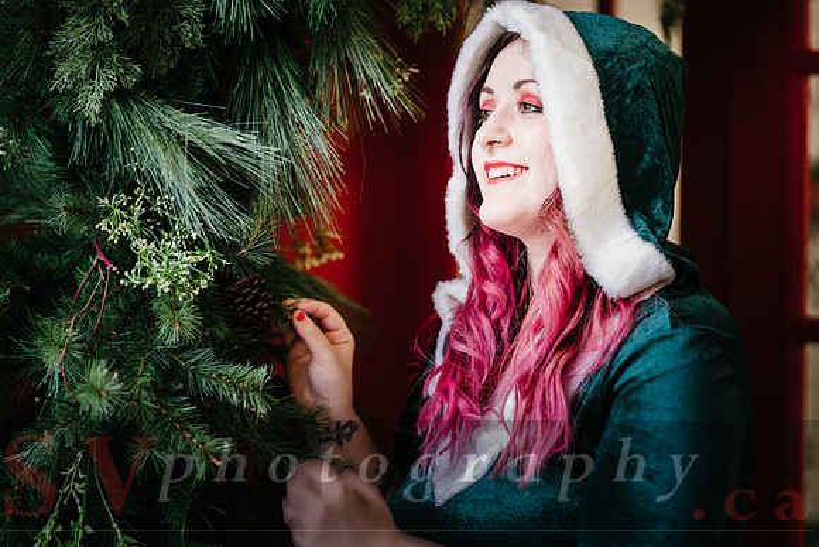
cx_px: 410
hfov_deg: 22.1
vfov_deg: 14.8
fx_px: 2098
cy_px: 286
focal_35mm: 92
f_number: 2
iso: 400
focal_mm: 110
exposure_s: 1/100
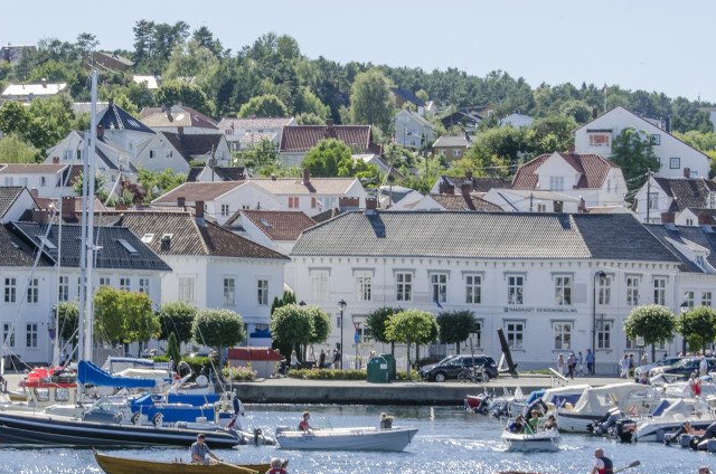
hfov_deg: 12.2
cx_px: 256
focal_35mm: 168
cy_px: 348
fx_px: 3335
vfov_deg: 8.1
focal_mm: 70
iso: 100
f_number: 13
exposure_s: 1/80
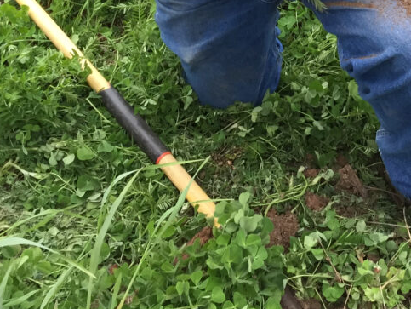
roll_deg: +0.0
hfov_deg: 26.5
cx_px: 336
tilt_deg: -36.8
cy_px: -62
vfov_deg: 19.3
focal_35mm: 72
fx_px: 856
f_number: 2.2
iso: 32
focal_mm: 4.15
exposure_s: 1/30
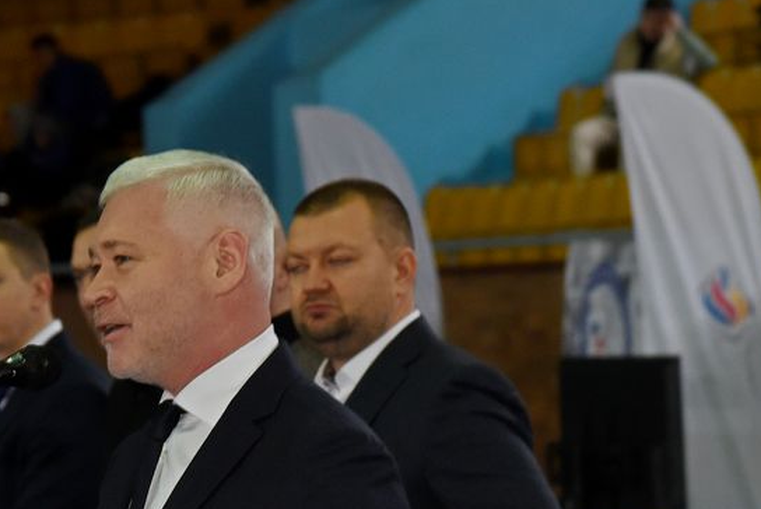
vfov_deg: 5.1
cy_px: 485
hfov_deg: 7.6
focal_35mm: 270
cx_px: 235
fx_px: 5714
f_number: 5.6
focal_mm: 105
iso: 1600
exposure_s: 1/200
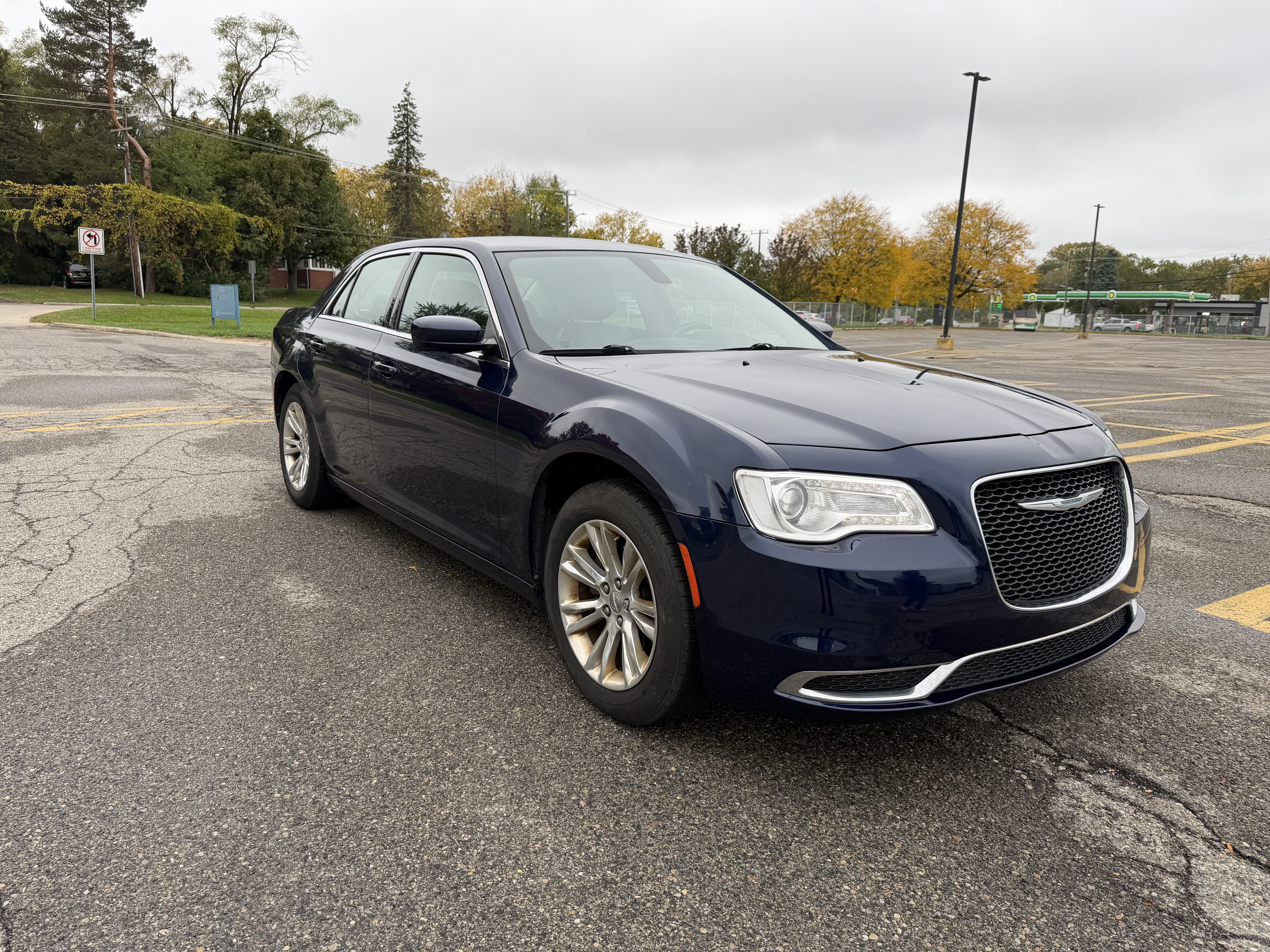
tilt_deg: -10.4
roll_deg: -1.5
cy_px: 476
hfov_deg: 71.6
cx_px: 635
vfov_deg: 56.8
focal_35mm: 24
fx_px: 881
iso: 80
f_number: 1.78
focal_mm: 6.76
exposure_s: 1/504
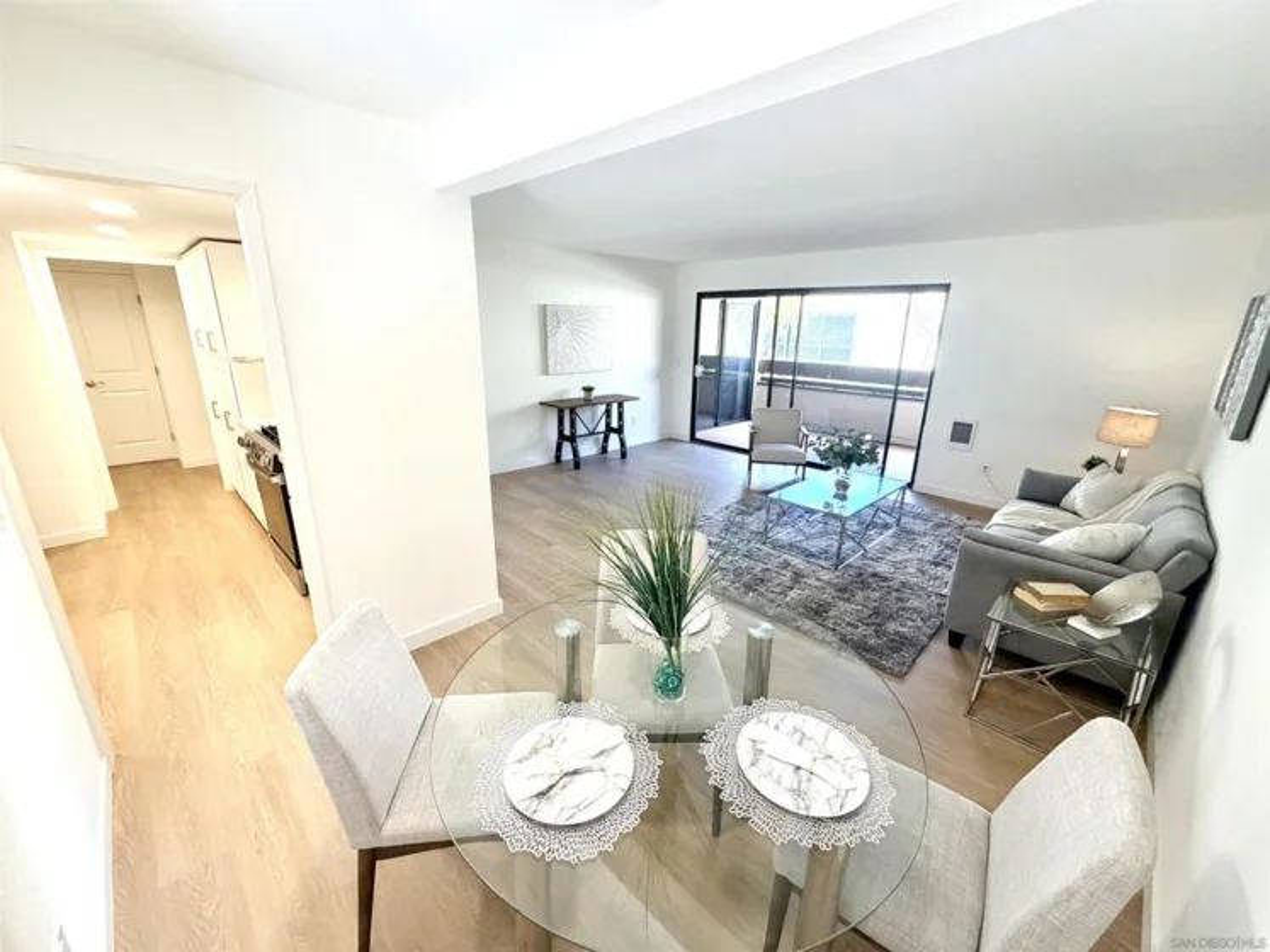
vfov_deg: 85.7
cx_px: 635
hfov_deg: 102.1
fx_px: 514
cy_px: 476
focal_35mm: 14
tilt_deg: -17.0
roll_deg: -0.6
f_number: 2.2
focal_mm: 2.22
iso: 200
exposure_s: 1/120
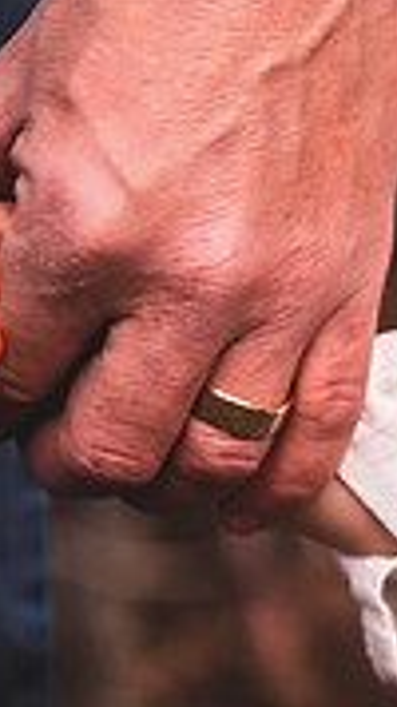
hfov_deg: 4.9
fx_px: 4477
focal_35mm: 239
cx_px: 1108
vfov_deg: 9.0
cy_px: 272
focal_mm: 70
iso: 100
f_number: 2.8
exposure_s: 1/250
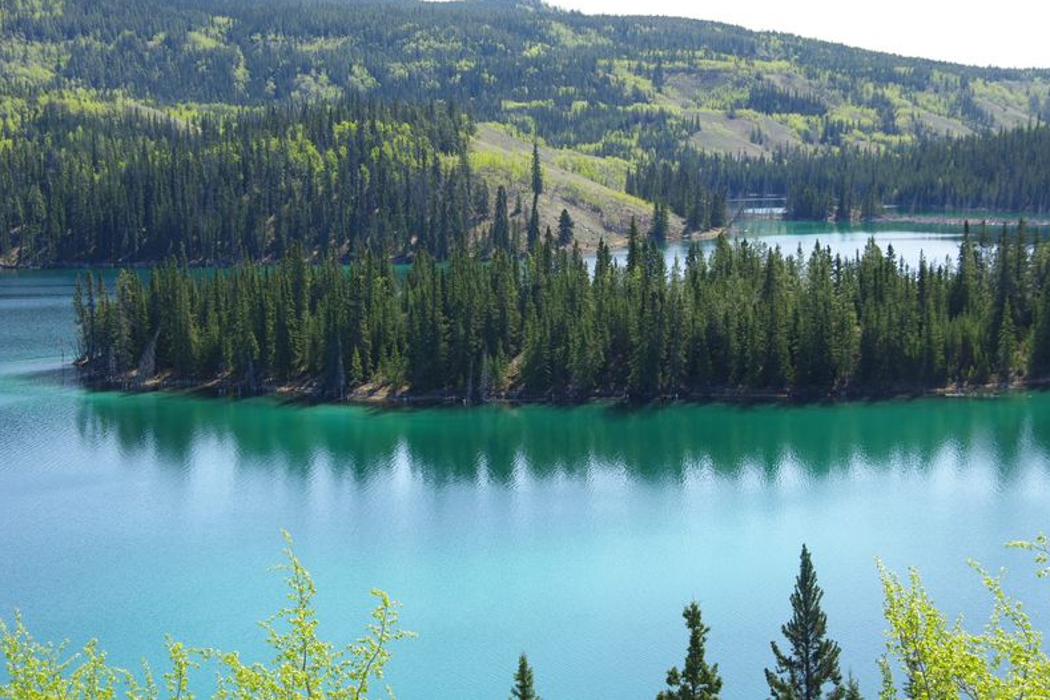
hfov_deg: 26.7
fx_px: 2216
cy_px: 347
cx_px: 531
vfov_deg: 17.9
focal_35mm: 76
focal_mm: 50
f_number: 6.7
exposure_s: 1/125
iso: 100
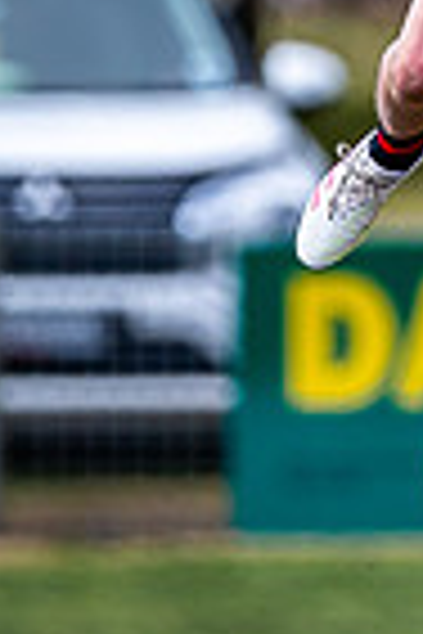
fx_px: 57647
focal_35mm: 3271
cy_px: -251
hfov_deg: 0.4
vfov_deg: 0.6
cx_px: 769
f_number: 4
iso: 280
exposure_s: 1/1600
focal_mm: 500
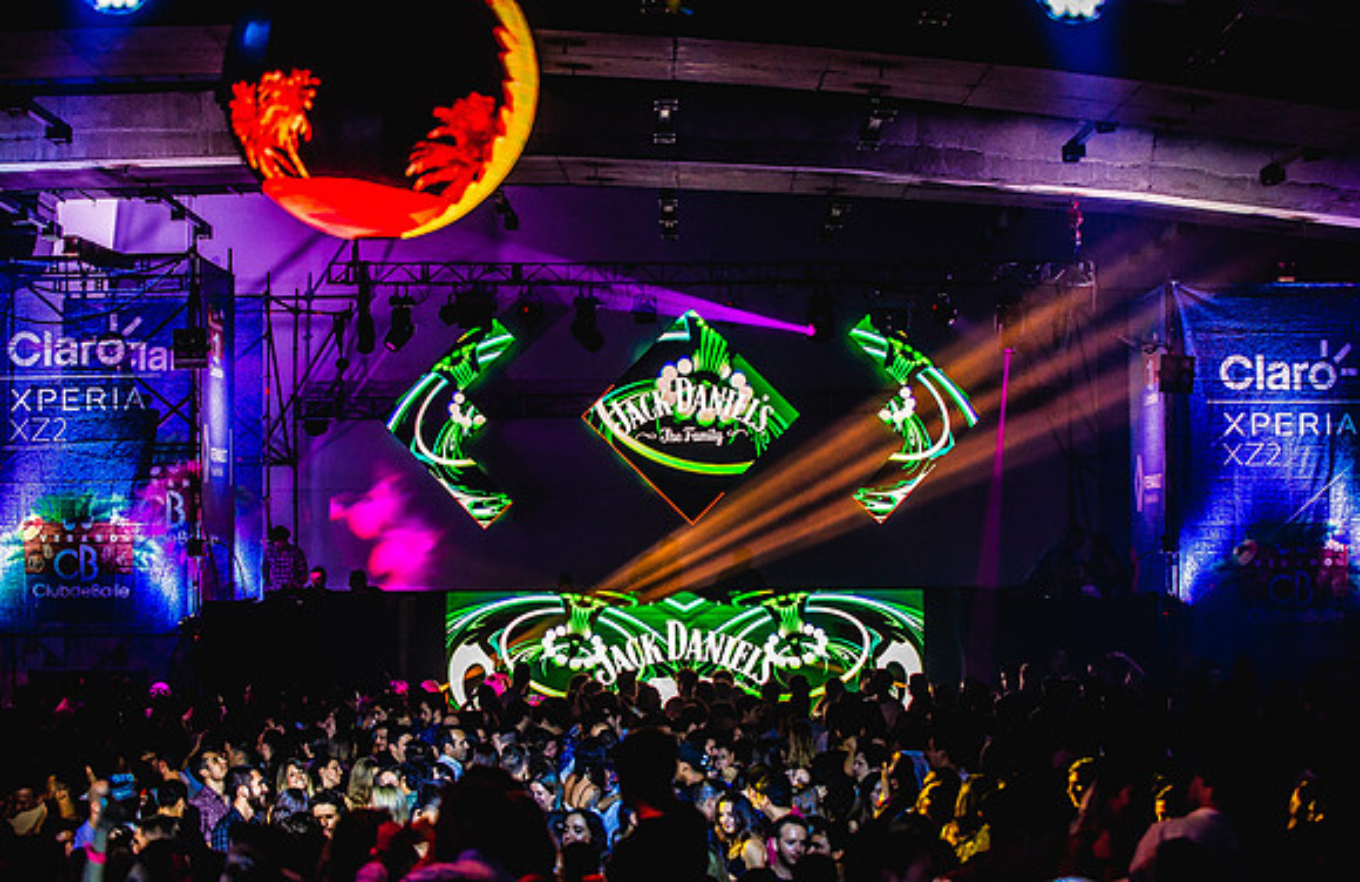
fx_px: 3063
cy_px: 459
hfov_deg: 25.0
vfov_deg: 16.4
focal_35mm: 82
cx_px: 670
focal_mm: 80
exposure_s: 1/200
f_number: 3.2
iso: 1250
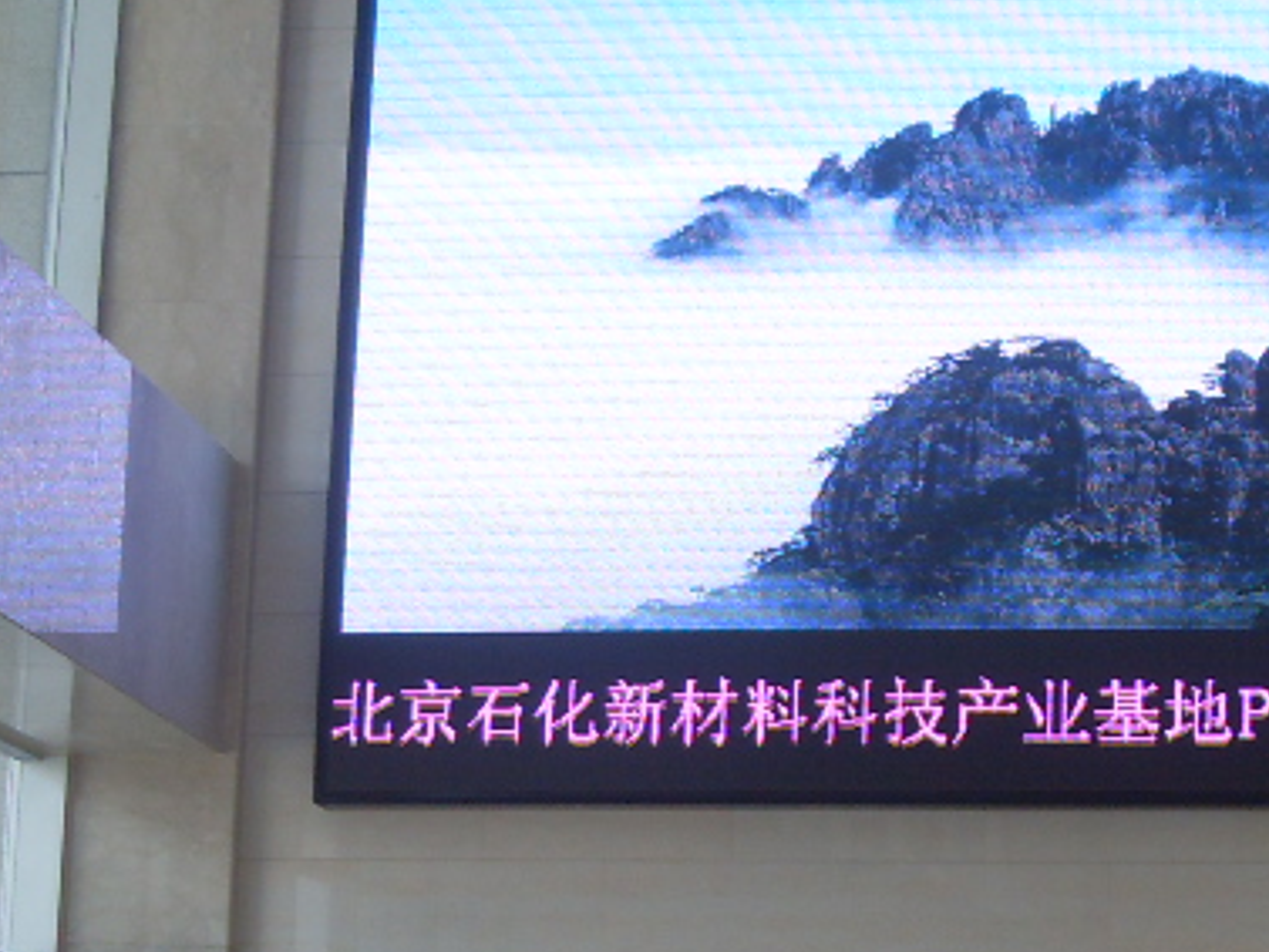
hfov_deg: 20.2
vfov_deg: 15.5
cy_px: 703
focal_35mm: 95
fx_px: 3484
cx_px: 1181
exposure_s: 1/90
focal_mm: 6.3
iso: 80
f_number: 2.8
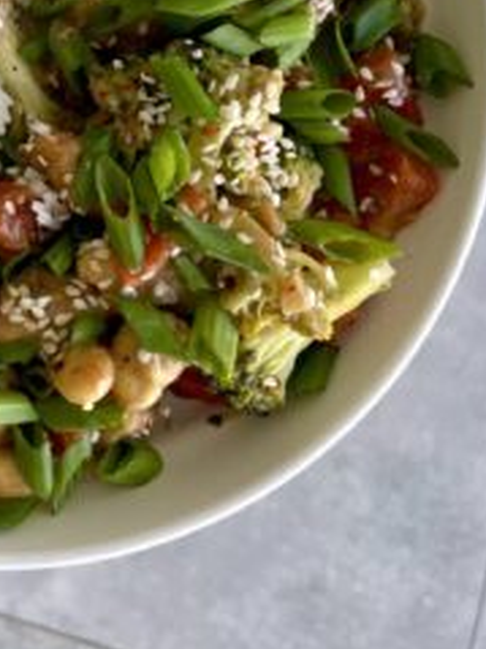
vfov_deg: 31.3
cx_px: 0
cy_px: 34
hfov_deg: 24.1
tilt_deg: -79.2
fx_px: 1087
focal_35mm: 58
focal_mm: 4.2
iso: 32
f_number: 1.6
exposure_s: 1/158
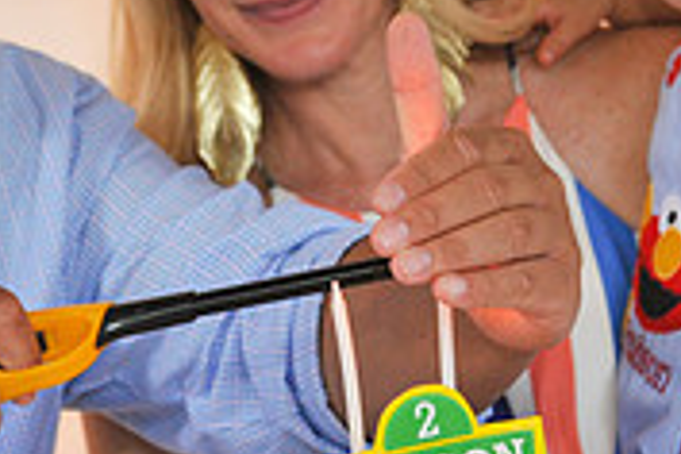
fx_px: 4029
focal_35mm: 213
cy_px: 96
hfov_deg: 9.6
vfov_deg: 6.4
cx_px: 173
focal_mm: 65
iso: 1250
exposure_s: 1/125
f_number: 5.6
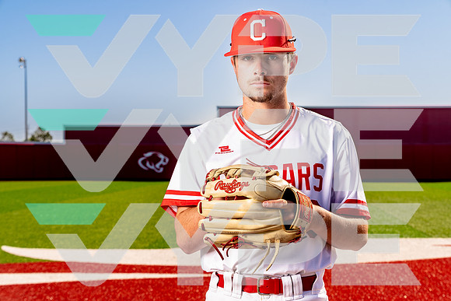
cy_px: 150
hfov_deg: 28.8
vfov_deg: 19.5
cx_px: 226
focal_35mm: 70
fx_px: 877
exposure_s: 1/250
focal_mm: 70
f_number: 8
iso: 100
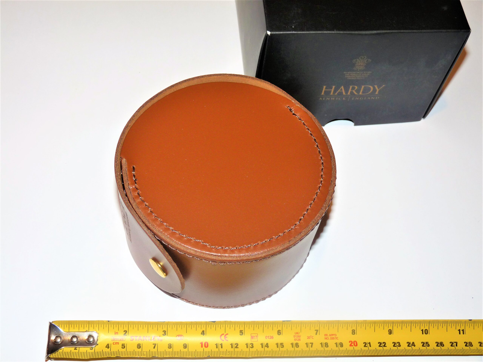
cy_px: 181
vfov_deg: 32.9
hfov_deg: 42.9
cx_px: 242
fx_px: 614
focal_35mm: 44
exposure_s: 1/30
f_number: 3
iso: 100
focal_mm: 7.8
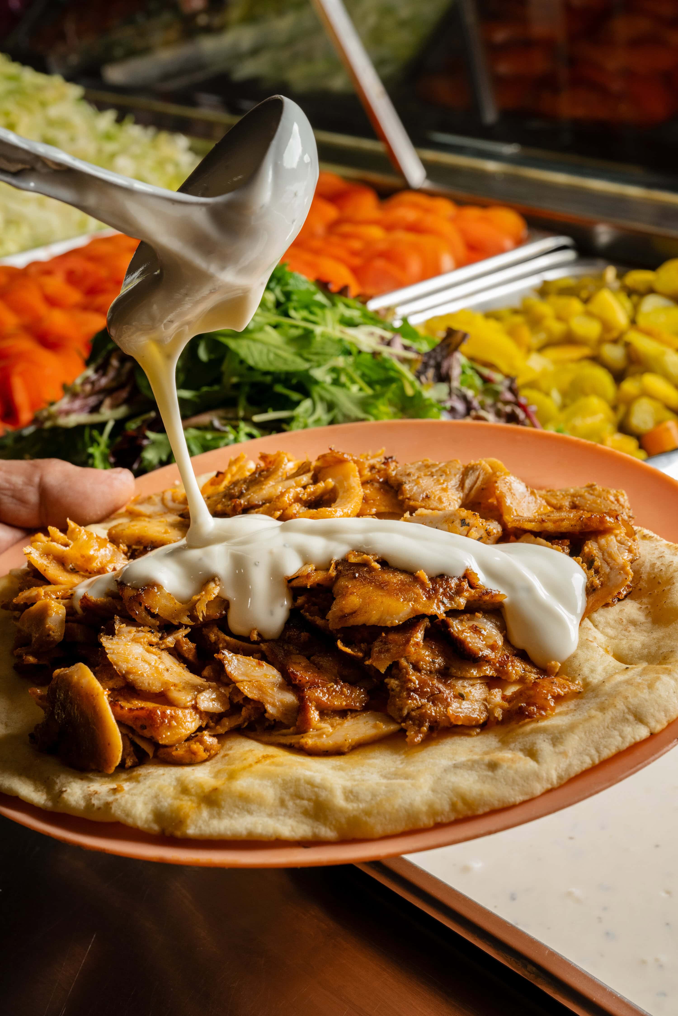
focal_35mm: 57
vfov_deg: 35.1
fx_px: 1610
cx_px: 339
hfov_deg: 23.8
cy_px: 508
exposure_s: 1/200
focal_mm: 57
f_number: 13
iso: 500
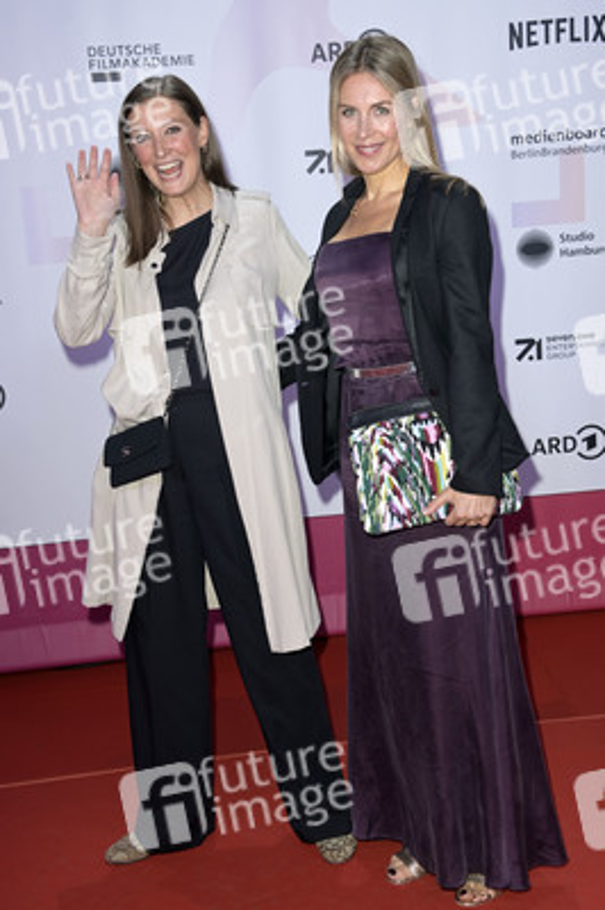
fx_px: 1313
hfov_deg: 25.9
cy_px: 455
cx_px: 302
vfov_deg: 38.2
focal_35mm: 52
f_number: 5.6
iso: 400
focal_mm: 52
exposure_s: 1/250
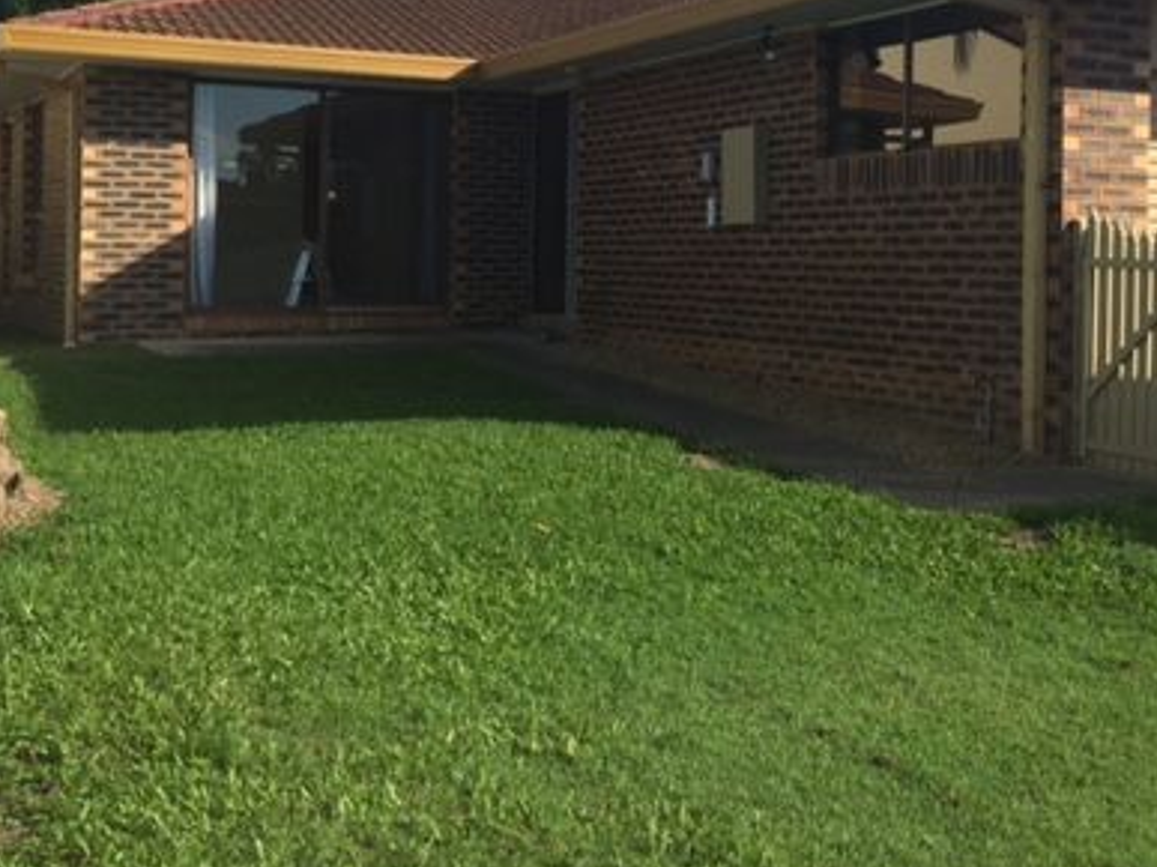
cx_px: 661
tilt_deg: +1.0
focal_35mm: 48
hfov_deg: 39.6
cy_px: 230
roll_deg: -2.6
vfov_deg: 29.8
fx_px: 1604
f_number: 2.2
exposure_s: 1/2475
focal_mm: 4.15
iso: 32
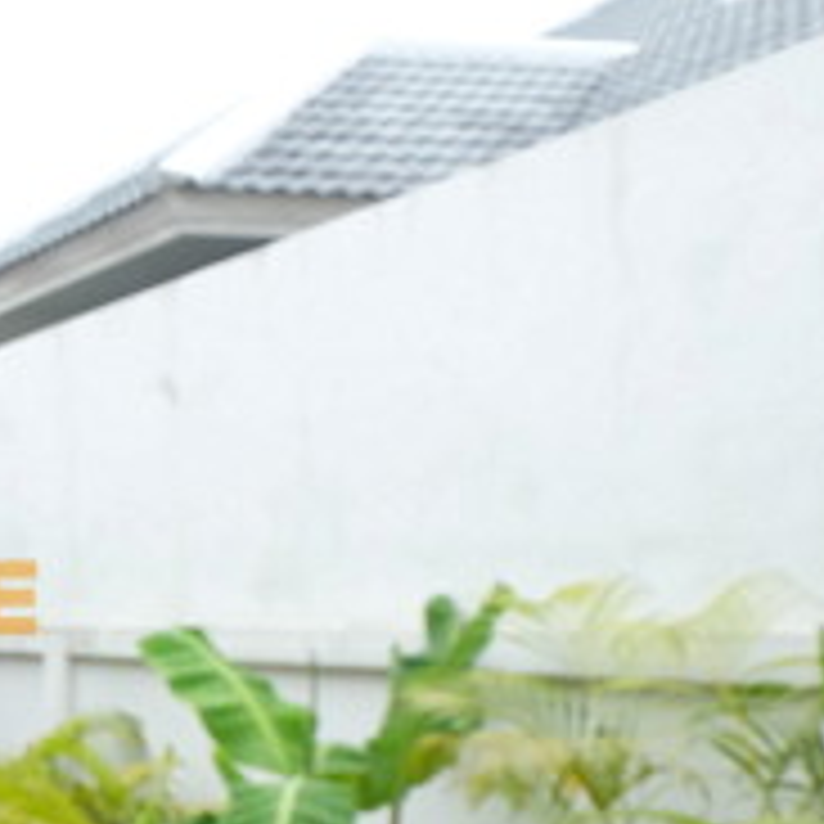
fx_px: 1804
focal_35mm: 67
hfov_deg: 20.8
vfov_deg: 25.4
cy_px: 630
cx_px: -495
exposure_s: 1/150
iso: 200
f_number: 5.6
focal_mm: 16
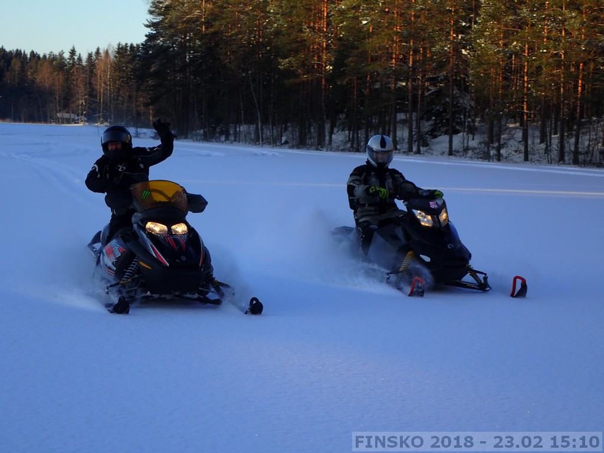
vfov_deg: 14.8
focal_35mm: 100
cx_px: 302
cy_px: 226
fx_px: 1745
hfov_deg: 19.6
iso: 100
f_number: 4.9
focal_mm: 18
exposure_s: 1/250
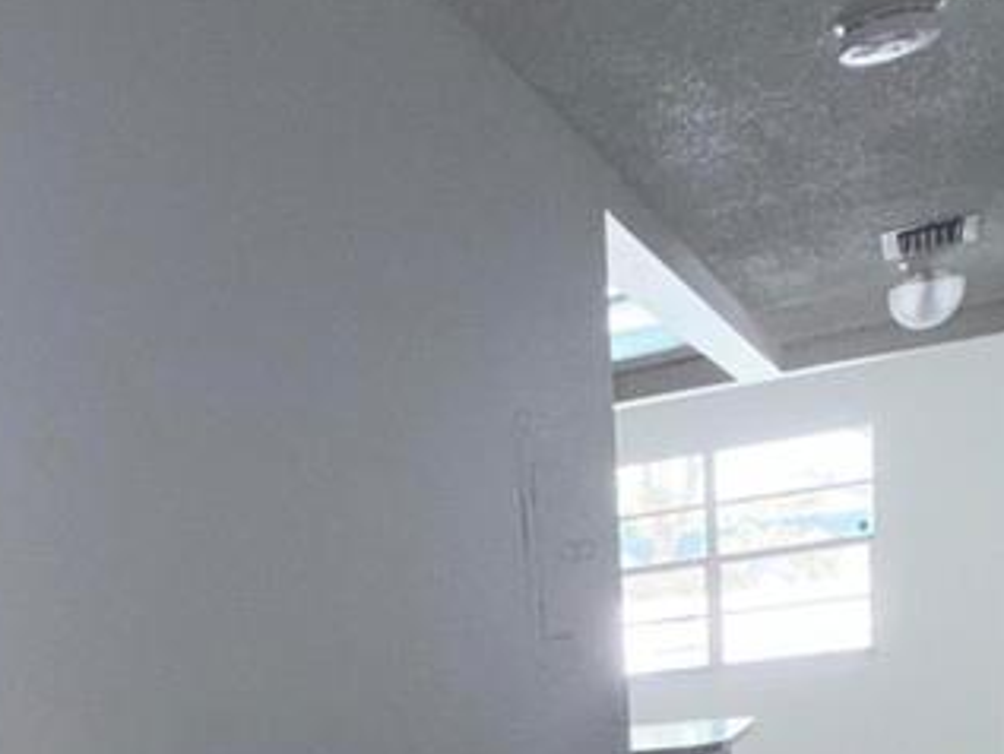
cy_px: 1121
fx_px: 1538
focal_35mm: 53
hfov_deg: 35.4
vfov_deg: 22.7
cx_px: 263
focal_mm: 2.22
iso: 40
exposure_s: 1/78
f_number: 2.2
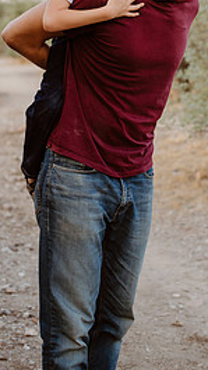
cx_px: 149
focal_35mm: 89
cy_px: 60
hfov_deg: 13.6
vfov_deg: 23.5
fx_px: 873
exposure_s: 1/200
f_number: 2.8
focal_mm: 50
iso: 200
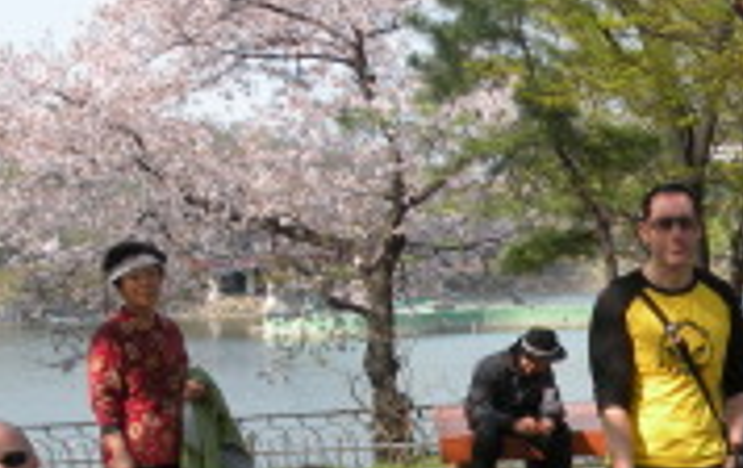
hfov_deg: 19.5
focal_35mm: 98
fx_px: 1988
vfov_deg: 13.2
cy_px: 470
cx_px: 964
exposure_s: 1/170
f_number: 5.6
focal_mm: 5.8
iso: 64
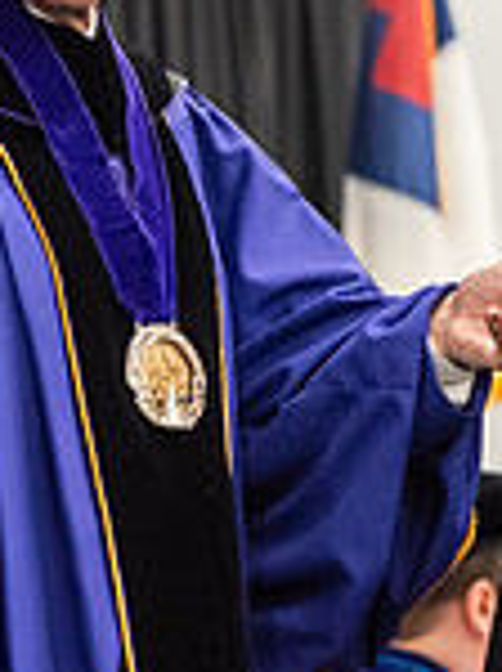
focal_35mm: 410
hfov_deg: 3.6
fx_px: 7950
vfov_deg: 4.8
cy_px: 29
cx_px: 385
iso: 3200
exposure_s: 1/200
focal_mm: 110
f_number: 3.2
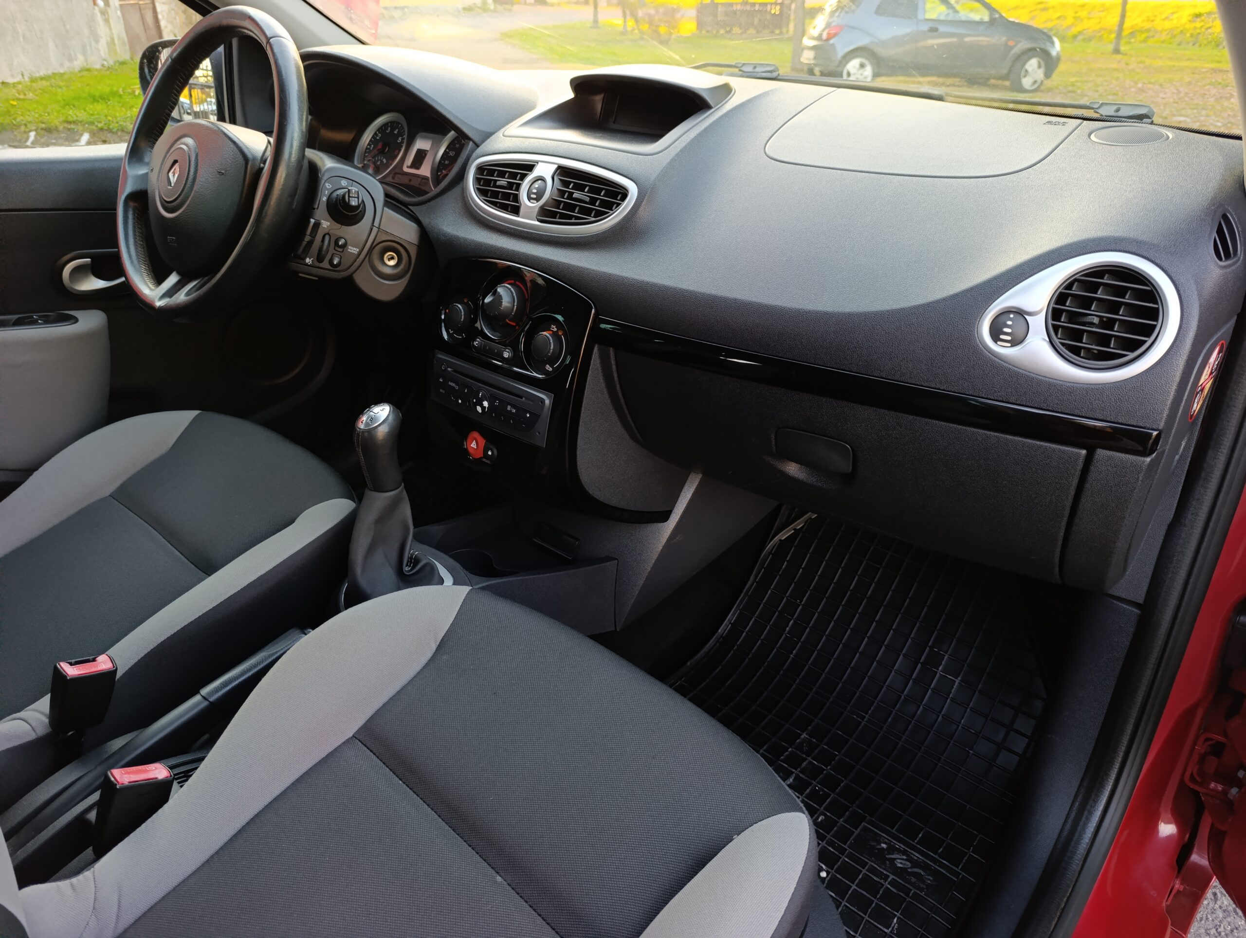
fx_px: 829
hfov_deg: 73.8
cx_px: 623
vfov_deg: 59.0
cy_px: 469
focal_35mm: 23
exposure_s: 1/100
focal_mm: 6.14
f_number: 1.6
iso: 500
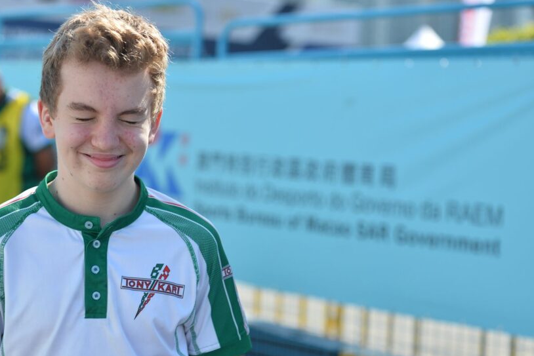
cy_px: 204
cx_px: 236
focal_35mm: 88
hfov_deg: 23.1
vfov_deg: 15.5
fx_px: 1305
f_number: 2.8
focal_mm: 70
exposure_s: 1/3200
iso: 320
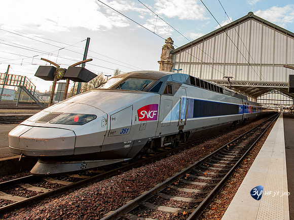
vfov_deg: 53.0
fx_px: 213
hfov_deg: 61.8
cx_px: 246
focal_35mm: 25
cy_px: 64
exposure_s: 1/250
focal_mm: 15
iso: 400
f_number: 8
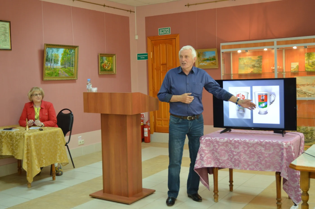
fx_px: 393
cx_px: 158
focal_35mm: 45
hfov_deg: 43.6
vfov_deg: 29.8
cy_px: 104
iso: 720
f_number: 5
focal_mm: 30
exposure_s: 1/30
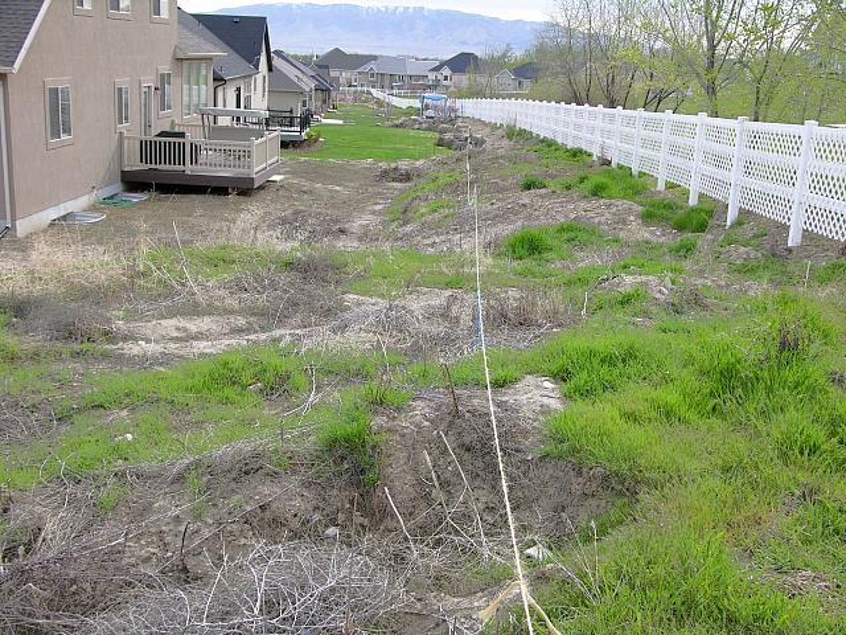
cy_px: 318
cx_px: 423
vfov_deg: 36.8
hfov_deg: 47.9
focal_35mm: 39
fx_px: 953
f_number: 4.6
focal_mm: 10
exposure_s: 1/143
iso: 50
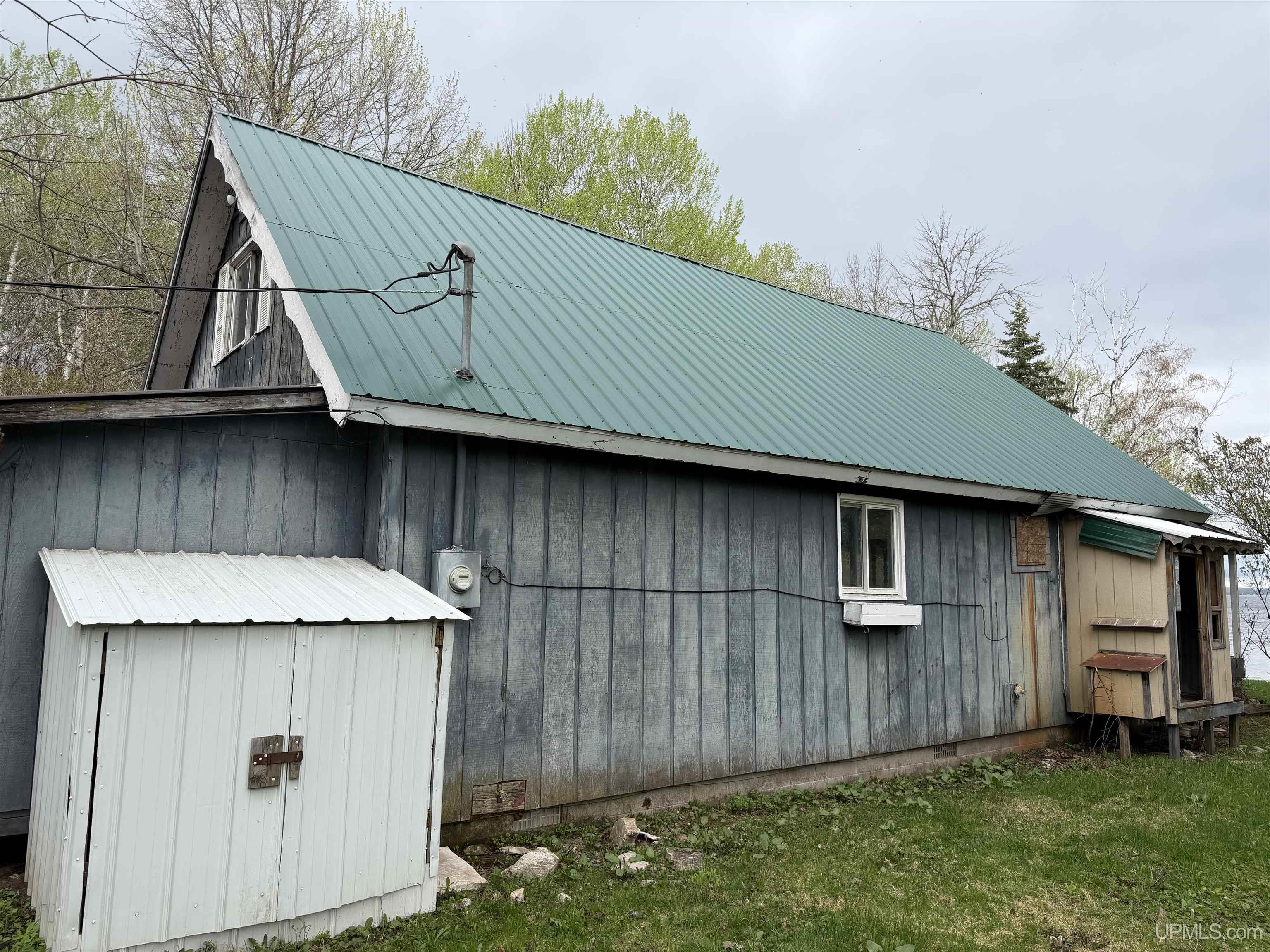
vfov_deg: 56.8
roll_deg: -1.7
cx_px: 635
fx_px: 881
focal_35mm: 24
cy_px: 476
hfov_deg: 71.6
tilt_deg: +5.8
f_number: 1.78
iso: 80
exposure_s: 1/992
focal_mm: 6.76
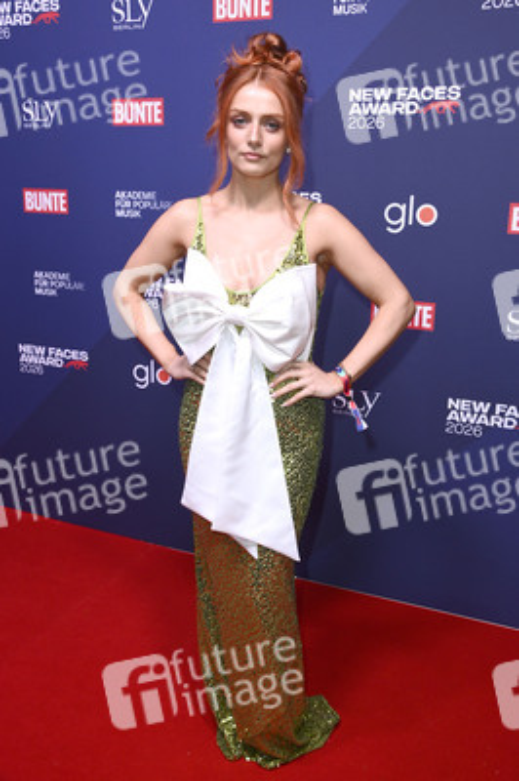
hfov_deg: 37.8
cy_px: 390
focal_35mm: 35
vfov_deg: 54.5
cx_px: 260
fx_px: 758
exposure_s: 1/250
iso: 1000
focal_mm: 35
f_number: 5.6
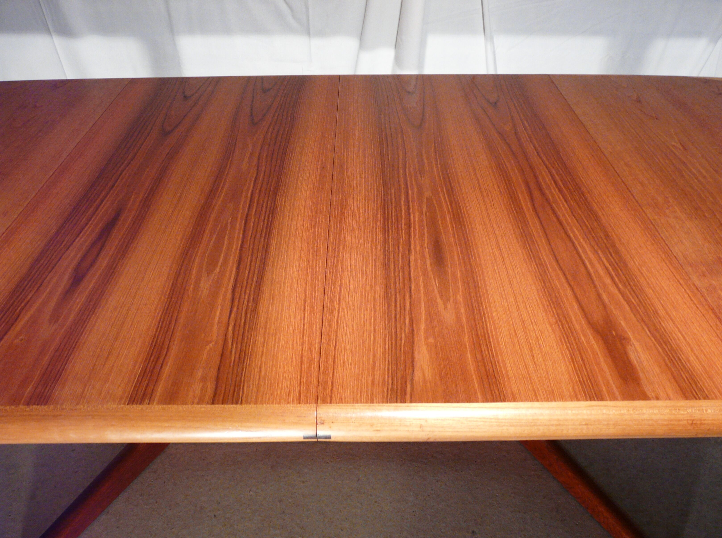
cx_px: 361
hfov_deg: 63.6
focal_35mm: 28
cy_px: 269
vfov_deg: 49.5
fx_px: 583
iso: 200
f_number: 2.8
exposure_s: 1/30
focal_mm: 4.6
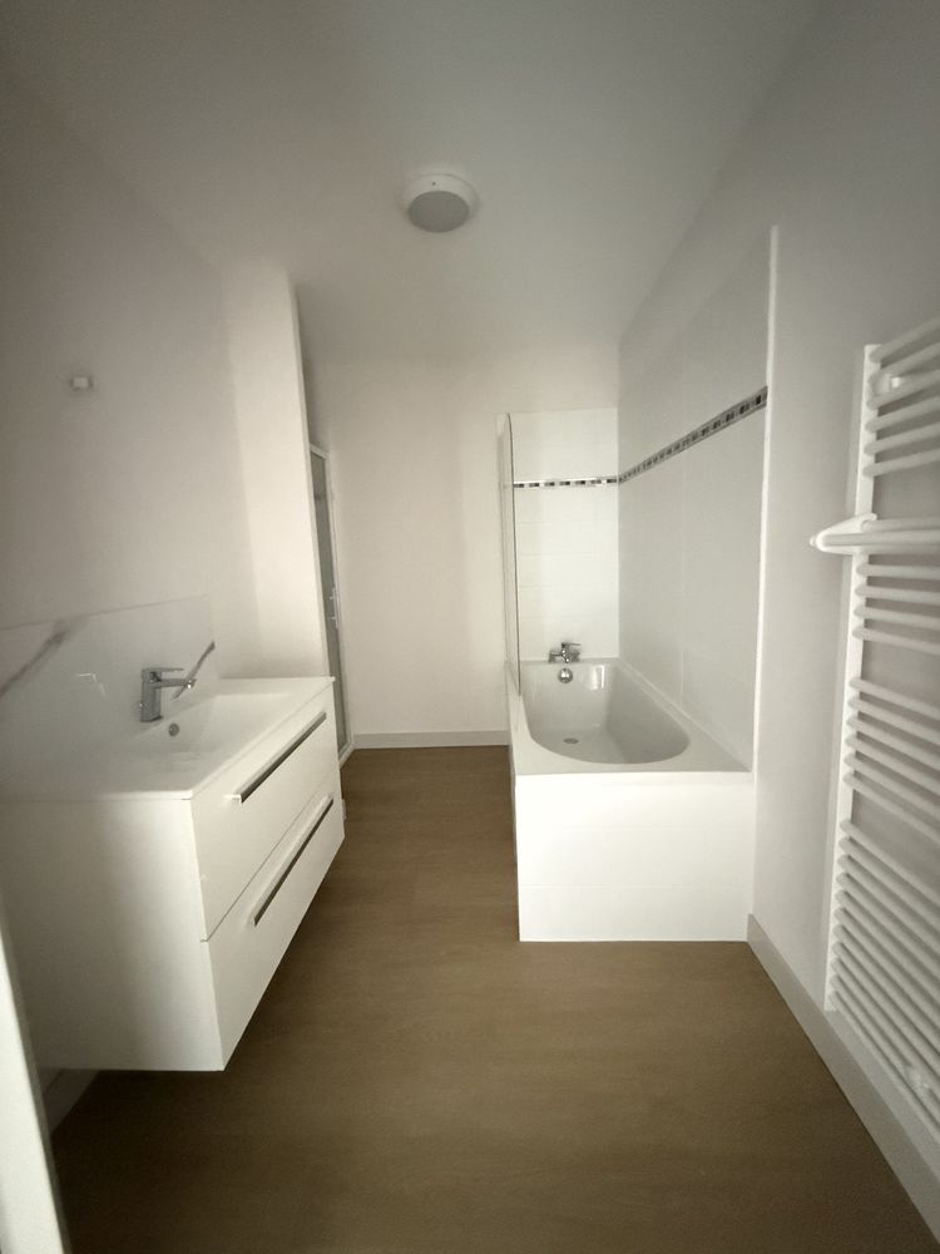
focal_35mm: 14
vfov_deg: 102.1
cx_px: 470
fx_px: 507
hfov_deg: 85.7
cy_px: 627
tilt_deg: -8.1
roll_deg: +2.1
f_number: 2.2
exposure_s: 1/25
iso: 3200
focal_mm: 2.22
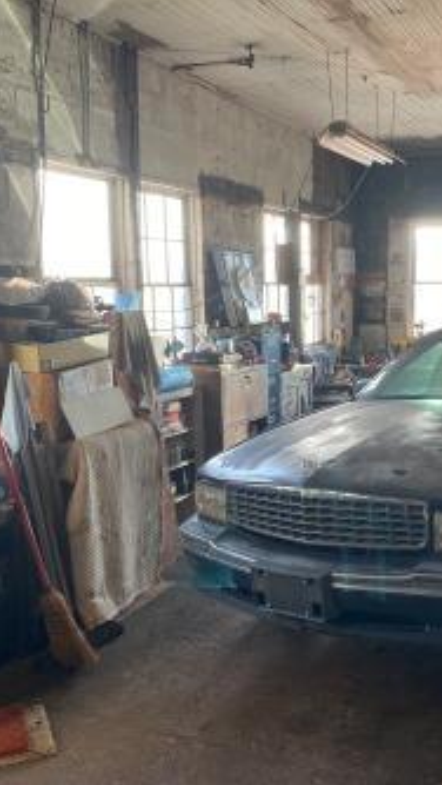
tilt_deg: -7.7
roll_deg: +0.2
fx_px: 791
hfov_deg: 30.7
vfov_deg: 52.8
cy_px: 392
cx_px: 329
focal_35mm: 38
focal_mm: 4.25
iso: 100
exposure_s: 1/121
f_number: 1.8
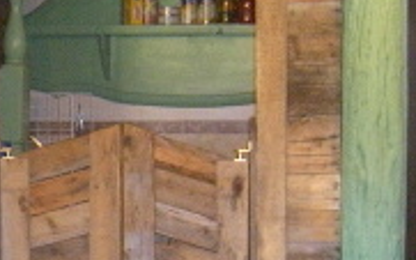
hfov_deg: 15.8
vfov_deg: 9.9
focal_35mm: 131
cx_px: 78
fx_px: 1485
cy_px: 278
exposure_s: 1/30
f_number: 3.8
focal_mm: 5.9
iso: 400
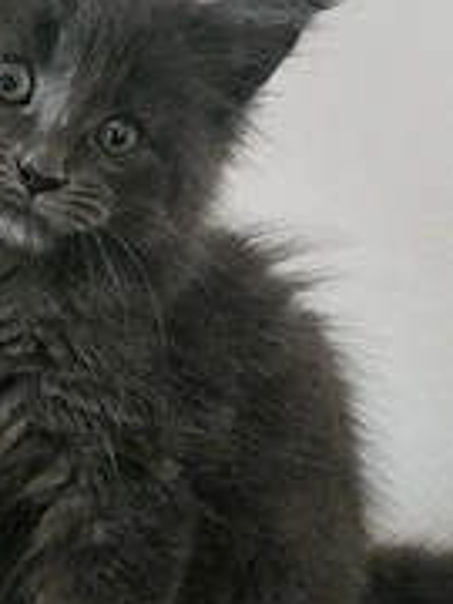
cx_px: 171
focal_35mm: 51
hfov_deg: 28.5
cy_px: 319
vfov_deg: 37.5
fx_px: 890
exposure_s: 1/24
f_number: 1.8
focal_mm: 5.4
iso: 800
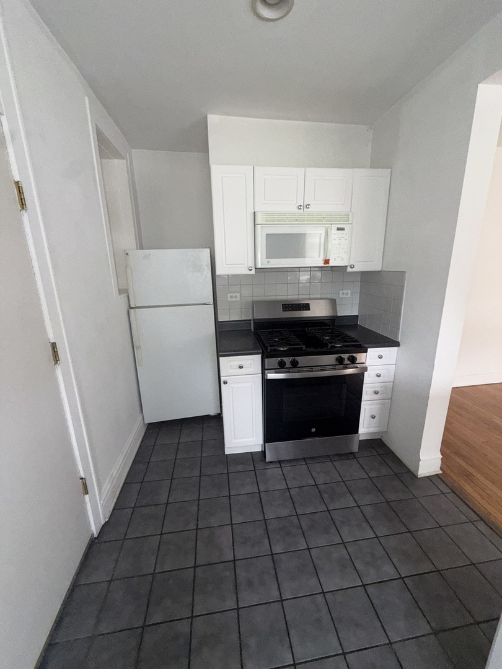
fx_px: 271
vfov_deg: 102.1
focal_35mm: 14
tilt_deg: -15.7
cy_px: 334
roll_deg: +0.8
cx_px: 251
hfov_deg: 85.7
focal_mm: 2.22
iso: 160
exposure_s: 1/94
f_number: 2.2
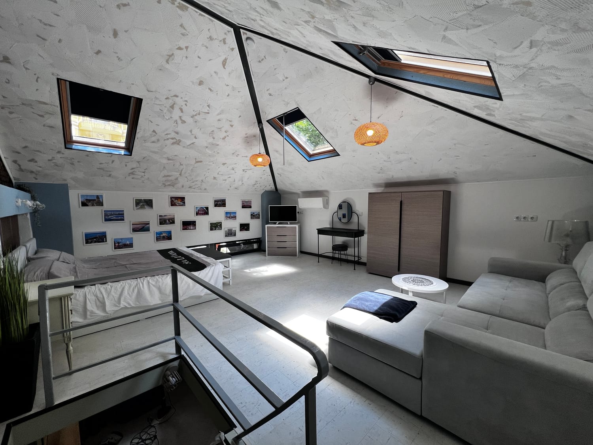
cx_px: 296
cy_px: 222
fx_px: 223
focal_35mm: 13
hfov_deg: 106.2
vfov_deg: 89.9
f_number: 1.8
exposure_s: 1/100
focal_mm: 1.57
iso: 64
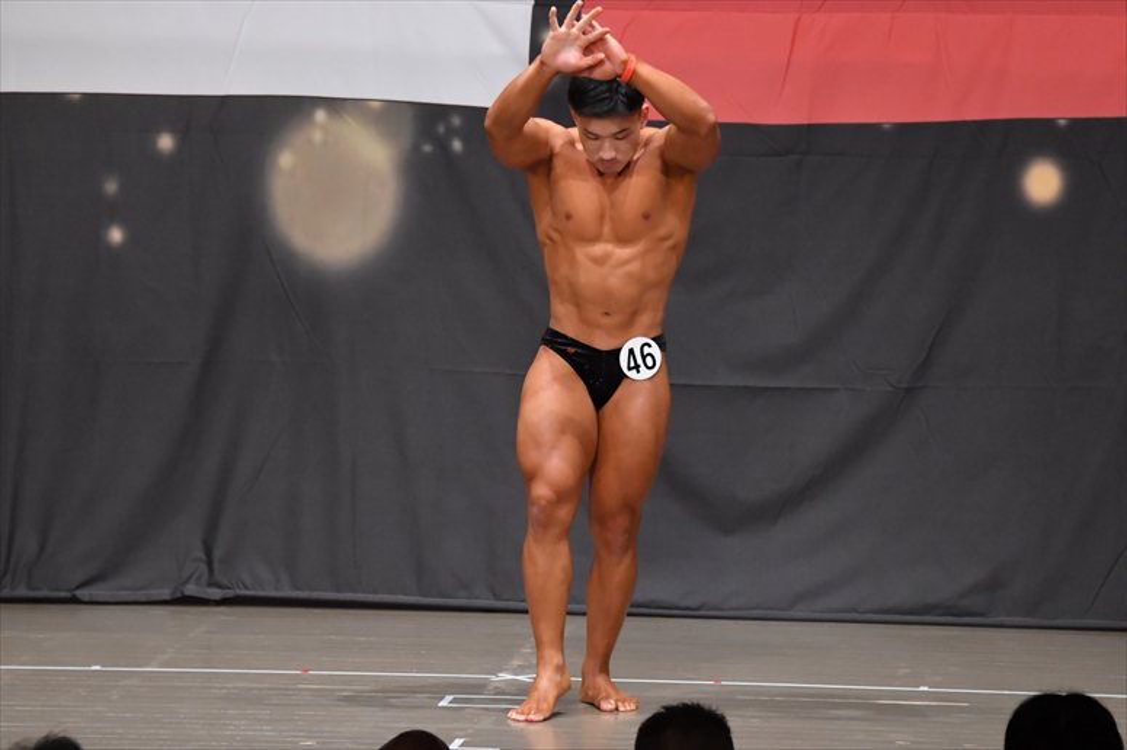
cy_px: 375
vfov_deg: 5.7
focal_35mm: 240
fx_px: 7510
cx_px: 564
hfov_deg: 8.6
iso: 6400
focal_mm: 160
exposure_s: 1/400
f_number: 5.6
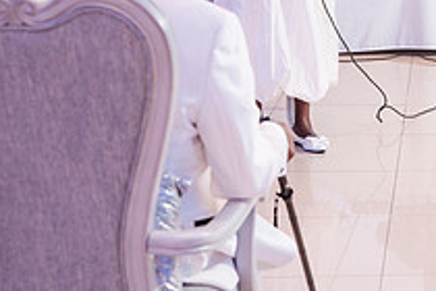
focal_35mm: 116
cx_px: 511
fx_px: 1405
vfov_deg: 11.6
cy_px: -63
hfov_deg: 16.9
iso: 3200
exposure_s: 1/250
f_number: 4
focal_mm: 42
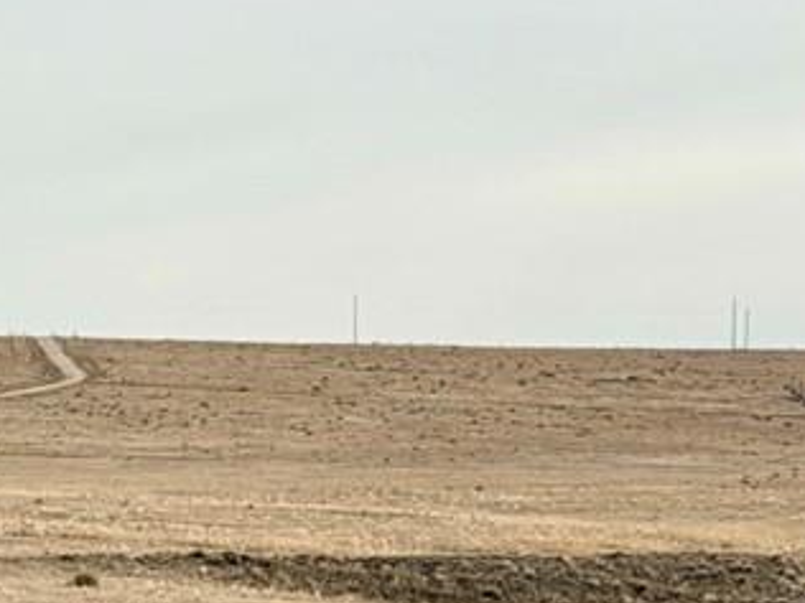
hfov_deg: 8.1
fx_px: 5651
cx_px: -138
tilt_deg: -4.3
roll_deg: +0.2
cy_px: 1048
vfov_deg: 6.0
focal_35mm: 243
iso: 64
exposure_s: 1/3226
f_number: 1.78
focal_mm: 6.76
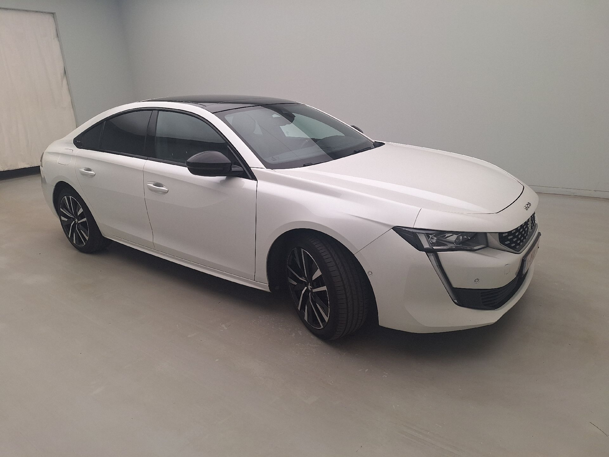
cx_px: 304
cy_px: 228
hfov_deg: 73.9
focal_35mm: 23
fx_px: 405
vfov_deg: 58.9
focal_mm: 5.54
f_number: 1.8
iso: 40
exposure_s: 1/136
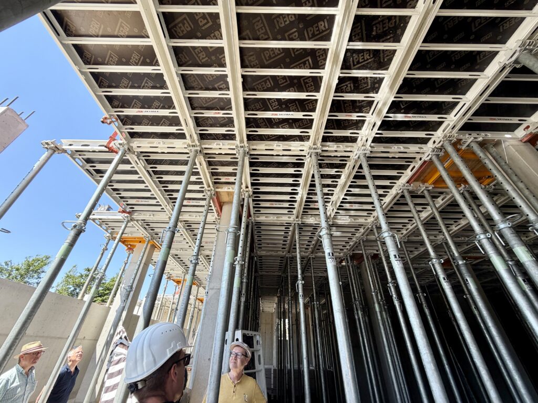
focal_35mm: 14
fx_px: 218
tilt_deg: +34.3
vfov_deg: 85.7
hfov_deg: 102.1
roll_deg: -1.4
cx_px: 269
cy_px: 202
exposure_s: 1/381
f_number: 2.2
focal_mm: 2.22
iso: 50
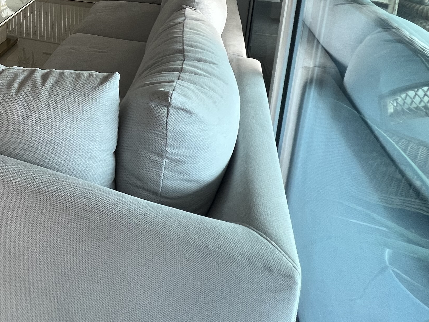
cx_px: -14
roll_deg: +2.2
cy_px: -16
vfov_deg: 38.1
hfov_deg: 46.1
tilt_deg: -14.5
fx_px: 397
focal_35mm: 32
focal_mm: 1.57
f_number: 1.8
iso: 80
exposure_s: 1/99
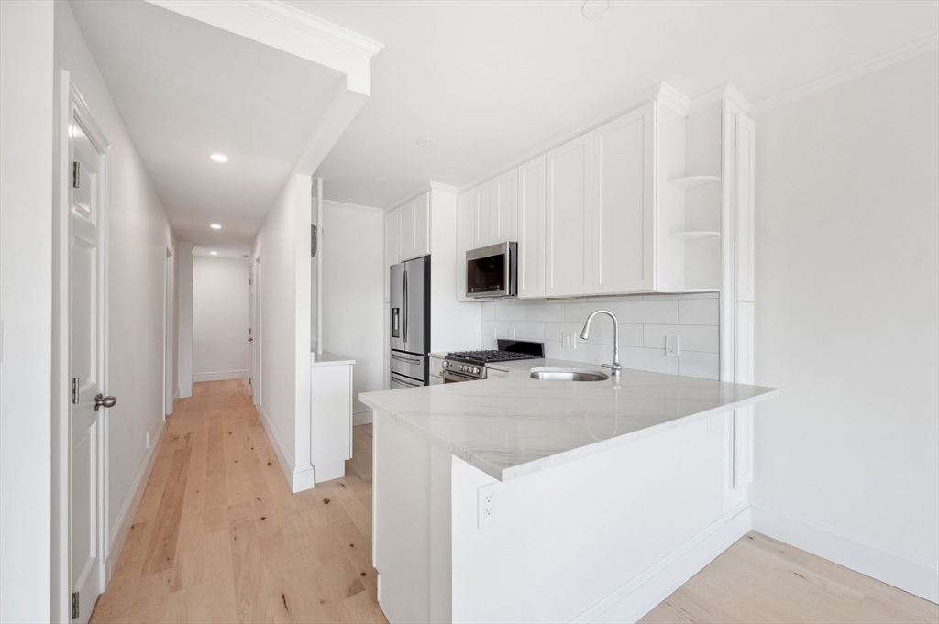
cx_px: 470
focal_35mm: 14
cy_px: 312
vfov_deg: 81.1
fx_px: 365
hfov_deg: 104.3
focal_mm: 14
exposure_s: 1/20
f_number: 8
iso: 100
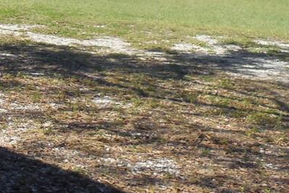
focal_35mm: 103
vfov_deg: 13.0
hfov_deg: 16.6
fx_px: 826
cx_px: -226
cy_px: -17
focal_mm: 4.5
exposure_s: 1/1000
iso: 125
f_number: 3.1
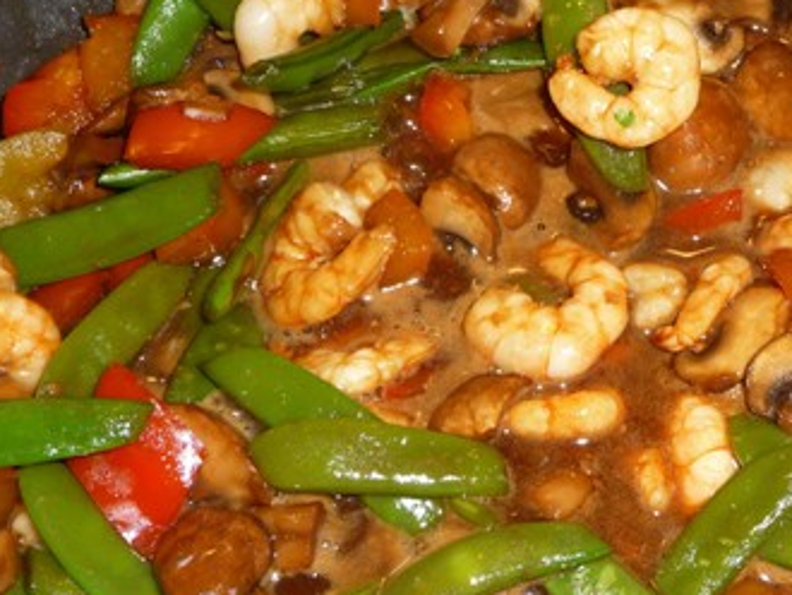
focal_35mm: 62
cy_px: 427
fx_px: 1420
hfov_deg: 30.8
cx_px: 562
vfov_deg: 23.5
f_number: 3.5
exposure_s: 1/30
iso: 100
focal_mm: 5.3
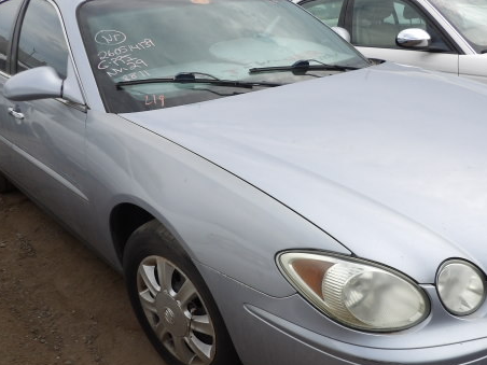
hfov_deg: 53.7
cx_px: 287
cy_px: 214
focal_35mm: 34
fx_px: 478
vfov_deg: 41.6
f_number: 3.2
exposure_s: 1/665
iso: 100
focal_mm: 4.3
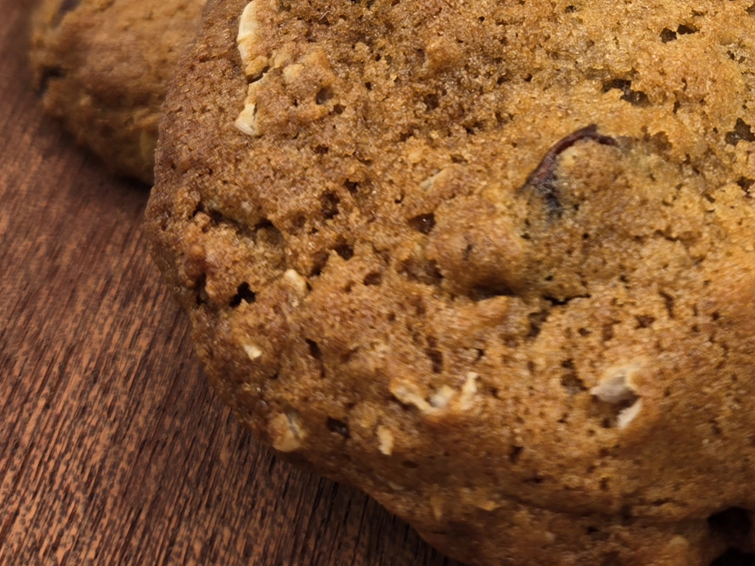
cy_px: 178
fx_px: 1025
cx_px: 611
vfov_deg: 30.6
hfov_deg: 38.8
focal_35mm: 47
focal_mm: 5.4
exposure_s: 1/196
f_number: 1.8
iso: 25
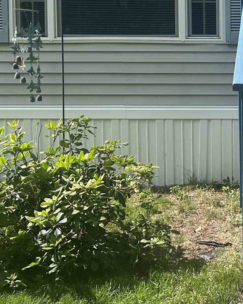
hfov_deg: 20.6
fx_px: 611
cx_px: 313
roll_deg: +1.5
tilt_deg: -2.8
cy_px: 69
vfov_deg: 27.4
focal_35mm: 68
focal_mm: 5.7
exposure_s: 1/2208
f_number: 1.5
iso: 50
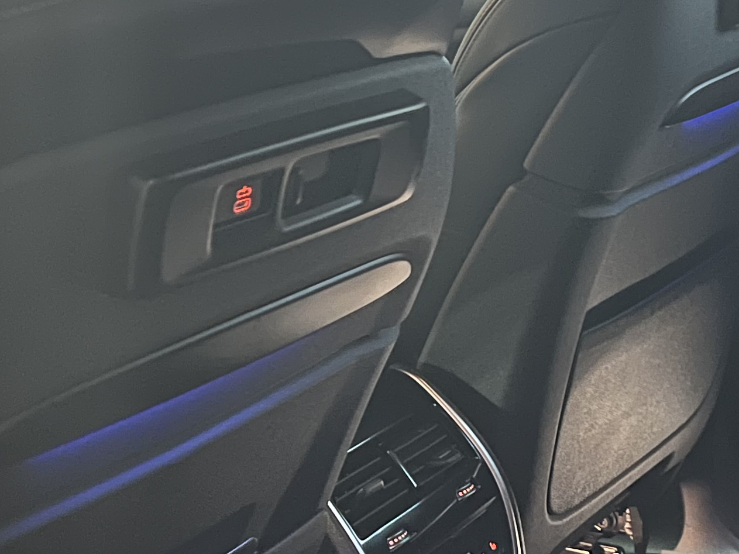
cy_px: 512
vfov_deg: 17.5
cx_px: 712
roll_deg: +3.2
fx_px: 1772
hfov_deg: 22.8
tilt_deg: -21.7
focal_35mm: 83
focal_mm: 5.7
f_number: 1.5
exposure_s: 1/22
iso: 1250
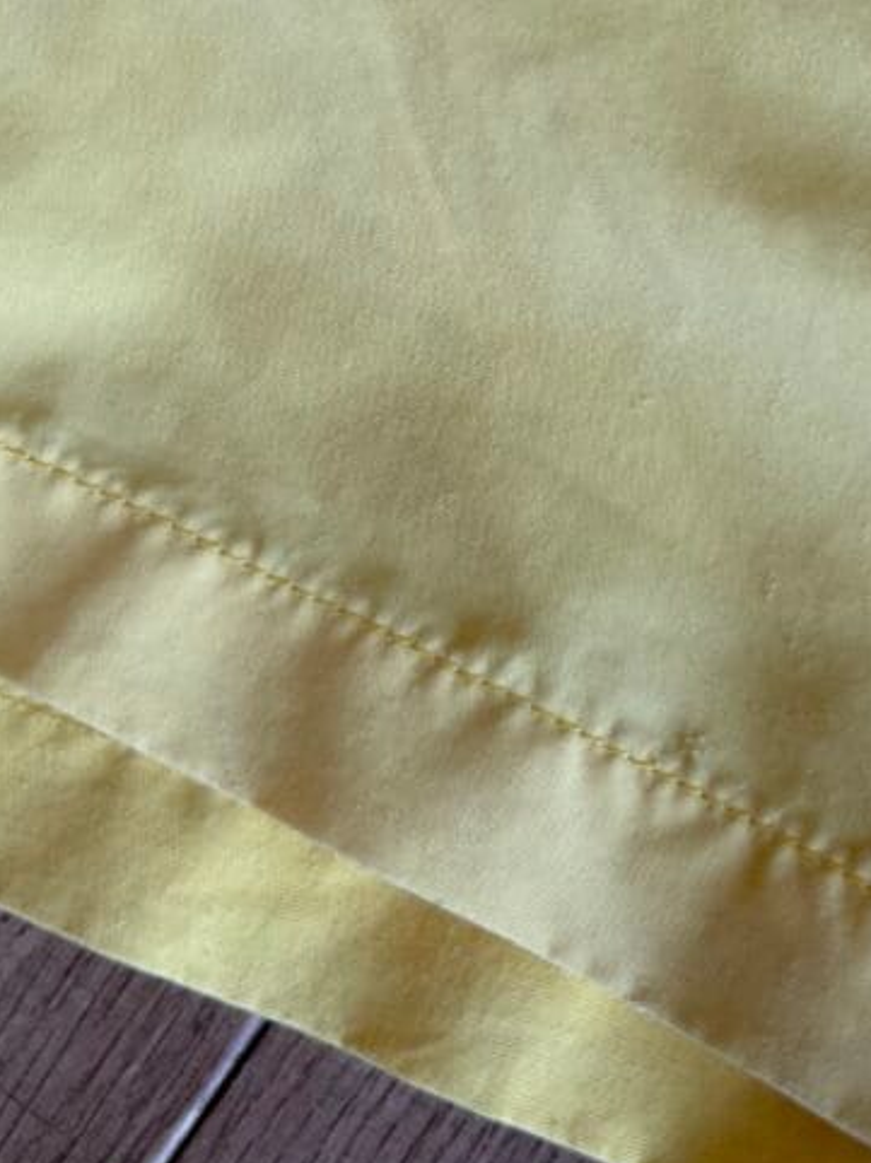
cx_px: 878
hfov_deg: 26.9
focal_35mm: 51
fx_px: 1713
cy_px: 538
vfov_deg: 37.5
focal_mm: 6.76
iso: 64
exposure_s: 1/185
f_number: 1.78
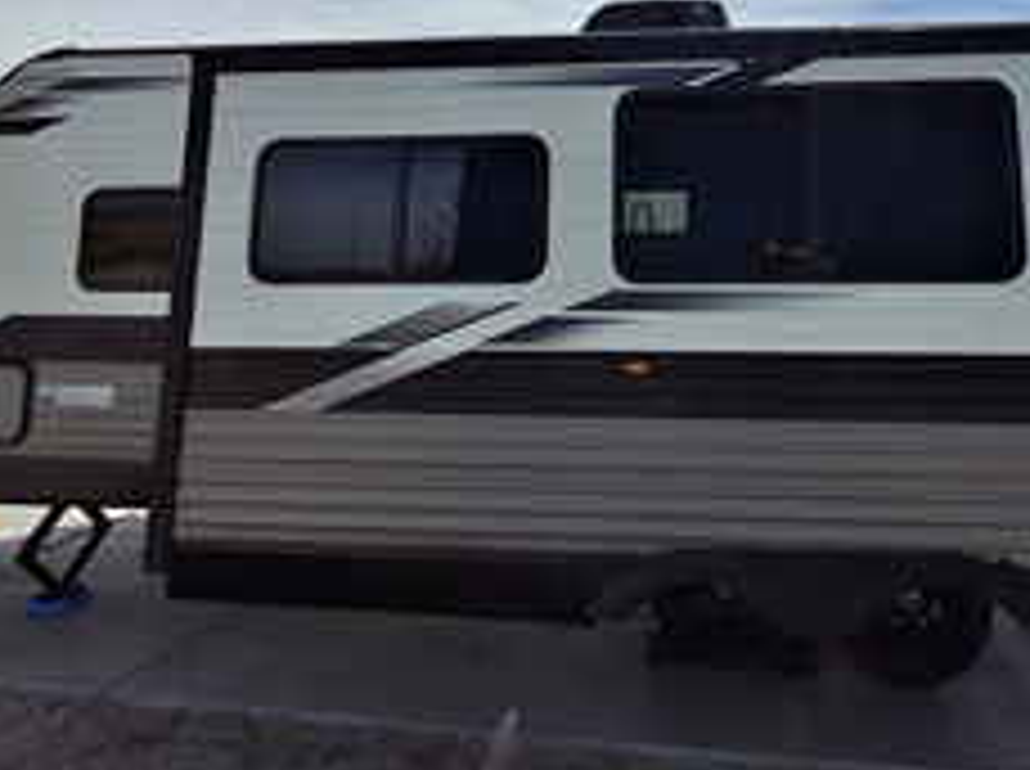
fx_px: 832
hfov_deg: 61.5
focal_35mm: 28
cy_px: 122
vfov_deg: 46.2
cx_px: 711
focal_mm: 1.64
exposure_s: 1/4065
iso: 40
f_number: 2.2
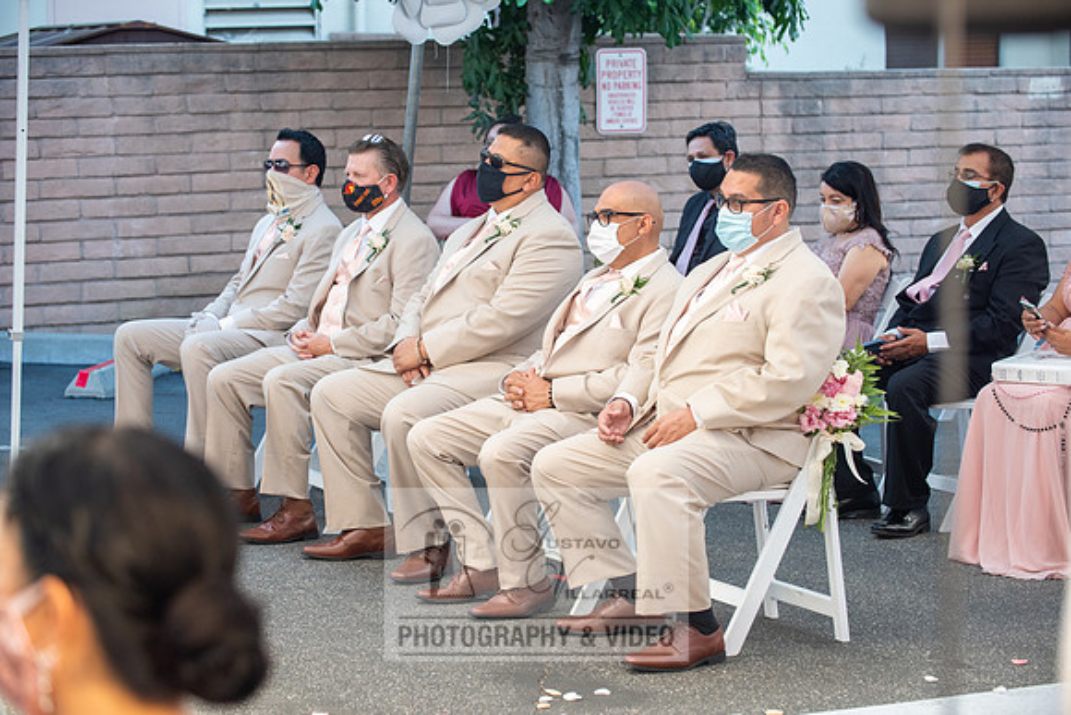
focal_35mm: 98
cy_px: 358
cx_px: 536
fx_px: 2916
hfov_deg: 20.8
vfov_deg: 14.0
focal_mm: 98
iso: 640
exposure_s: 1/200
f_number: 4.5
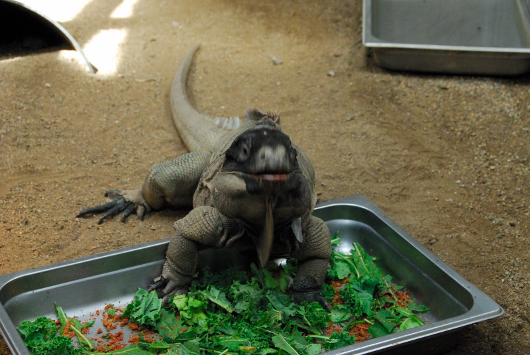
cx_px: 265
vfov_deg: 16.6
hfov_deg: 24.6
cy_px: 178
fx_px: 1216
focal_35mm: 82
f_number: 8
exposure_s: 1/60
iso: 1600
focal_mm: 55
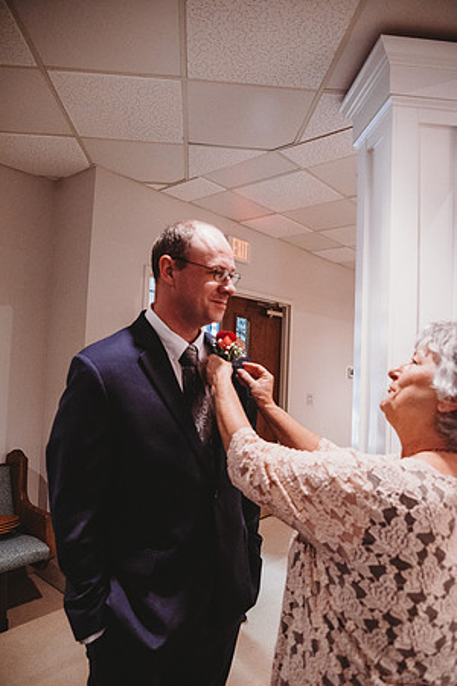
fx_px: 457
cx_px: 228
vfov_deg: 73.7
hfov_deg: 53.1
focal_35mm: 24
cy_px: 343
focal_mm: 24
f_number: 4
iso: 5000
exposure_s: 1/125
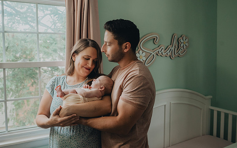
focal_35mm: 31
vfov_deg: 40.5
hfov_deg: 61.1
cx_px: 107
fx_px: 200
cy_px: 64
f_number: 4
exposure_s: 1/125
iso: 1250
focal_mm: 27
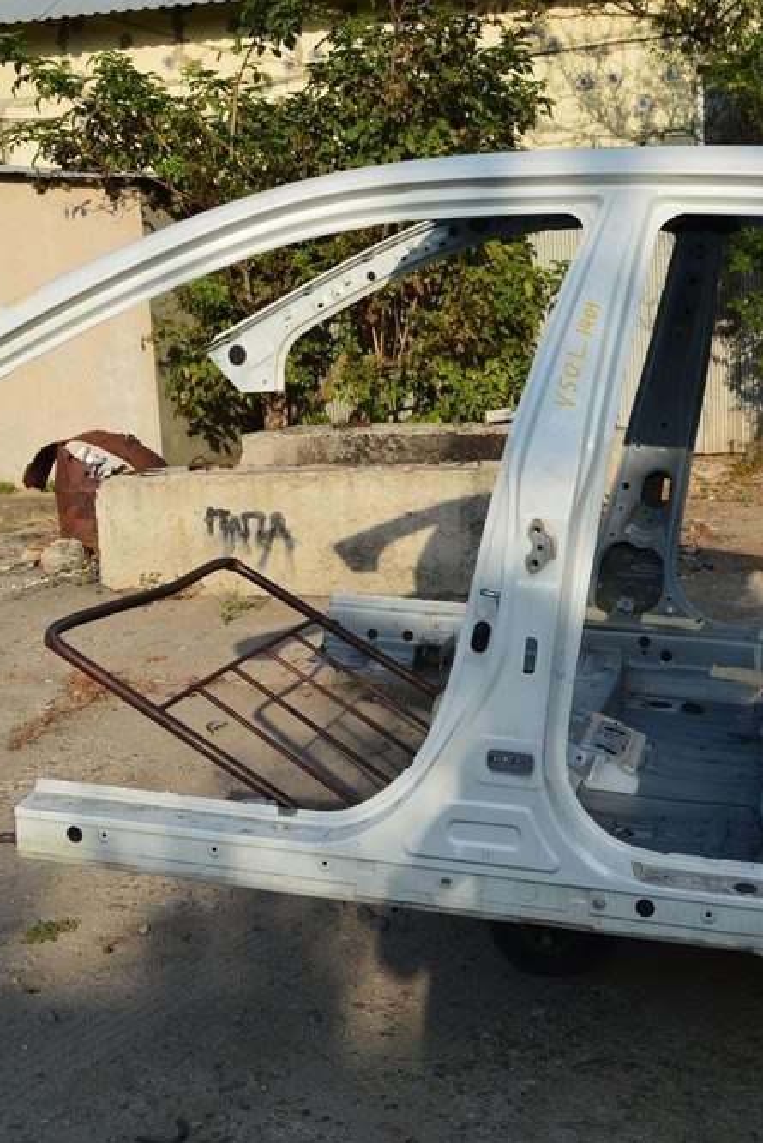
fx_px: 1462
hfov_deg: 29.2
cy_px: 582
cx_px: 439
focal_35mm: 46
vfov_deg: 42.7
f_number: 8
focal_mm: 20
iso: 100
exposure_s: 1/250
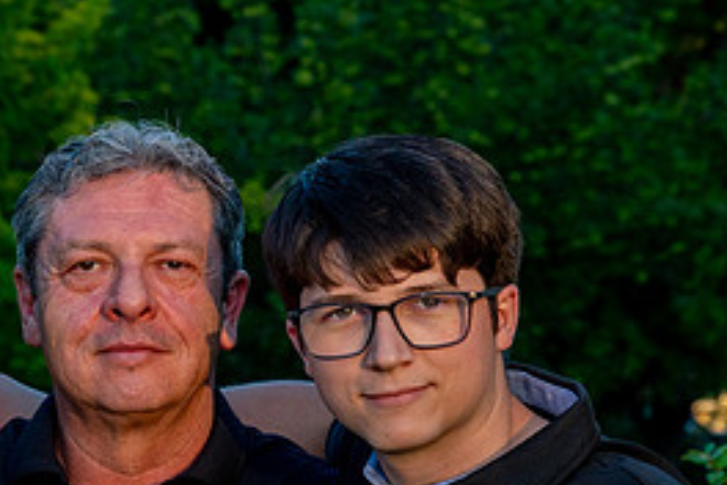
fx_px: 6038
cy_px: 358
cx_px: 263
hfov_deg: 6.9
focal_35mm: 299
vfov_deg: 4.6
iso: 800
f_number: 9
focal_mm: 98
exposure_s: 1/250
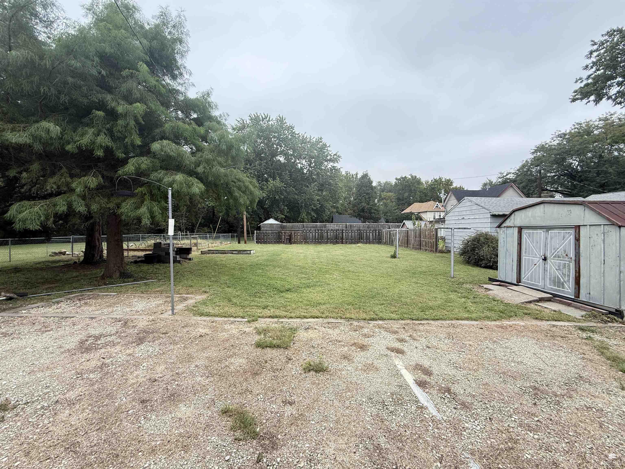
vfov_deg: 85.7
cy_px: 234
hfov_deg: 102.1
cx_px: 312
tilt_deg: -0.8
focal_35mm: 14
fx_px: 253
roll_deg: -0.7
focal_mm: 2.22
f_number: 2.2
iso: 50
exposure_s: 1/383
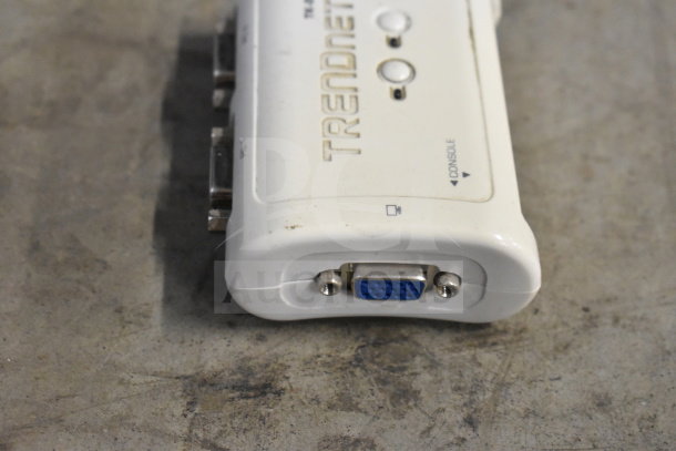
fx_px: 1465
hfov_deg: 26.0
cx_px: 338
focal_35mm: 78
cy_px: 226
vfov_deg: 17.5
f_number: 5.6
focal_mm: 52
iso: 5600
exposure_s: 1/80
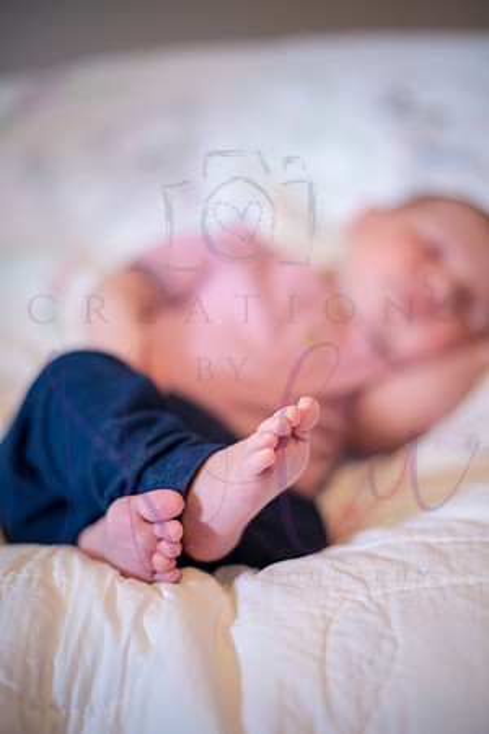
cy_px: 367
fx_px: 1019
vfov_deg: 39.6
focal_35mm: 50
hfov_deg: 27.0
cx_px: 244
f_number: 2
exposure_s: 1/60
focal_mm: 50
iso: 800
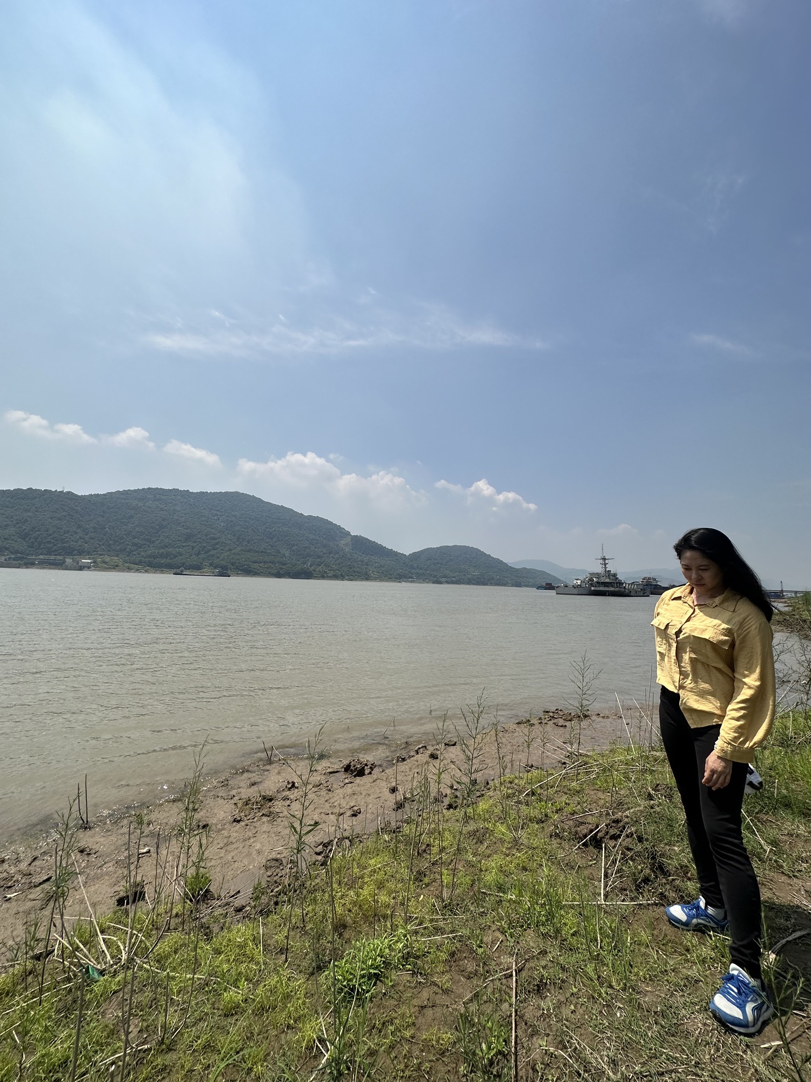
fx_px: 437
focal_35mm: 14
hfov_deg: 85.7
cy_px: 541
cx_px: 406
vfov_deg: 102.1
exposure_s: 1/4292
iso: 50
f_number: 2.2
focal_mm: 2.22
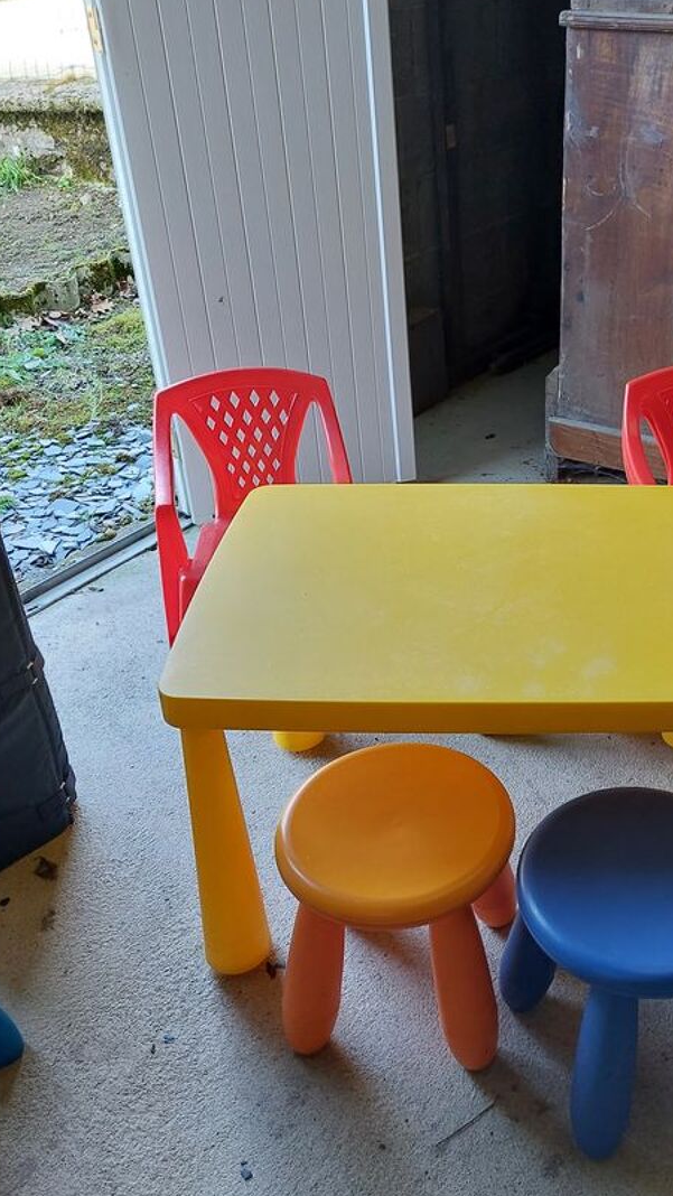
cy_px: 539
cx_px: 532
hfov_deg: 33.7
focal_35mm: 34
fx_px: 1078
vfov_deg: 57.9
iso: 80
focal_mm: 5.23
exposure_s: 1/60
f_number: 1.8
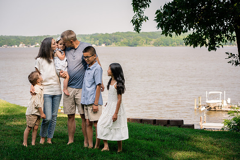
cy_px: 80
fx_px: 567
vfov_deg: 16.1
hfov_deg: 23.9
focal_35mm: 85
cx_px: 120
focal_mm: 85
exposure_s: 1/500
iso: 400
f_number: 5.6
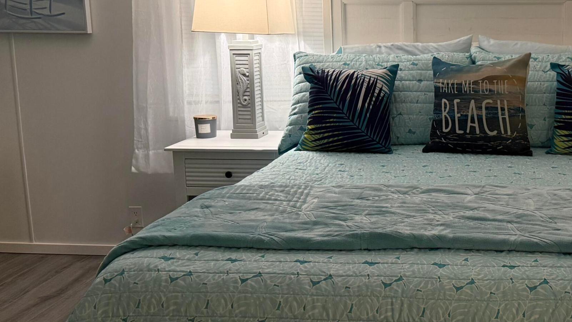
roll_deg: +0.7
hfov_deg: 41.7
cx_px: 463
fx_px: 713
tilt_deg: -8.6
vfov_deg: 25.3
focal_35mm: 47
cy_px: 117
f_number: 1.78
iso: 320
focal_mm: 6.76
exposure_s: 1/60
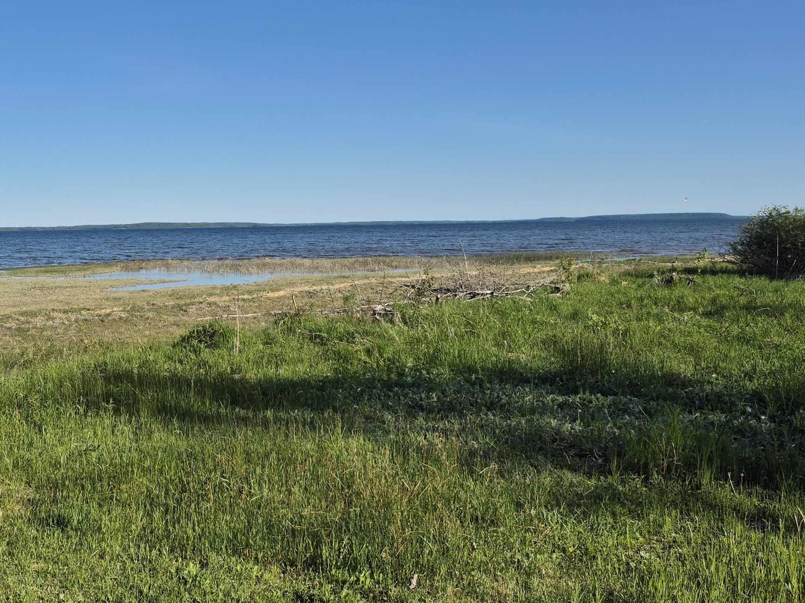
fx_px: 860
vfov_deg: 38.3
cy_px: 214
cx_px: 174
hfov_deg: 47.7
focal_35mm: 37
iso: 25
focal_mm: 5.4
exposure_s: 1/2376
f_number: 1.8
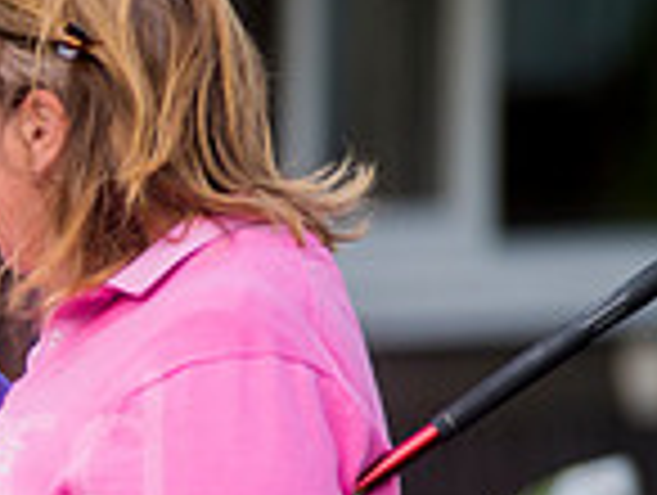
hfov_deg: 1.7
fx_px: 21767
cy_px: 493
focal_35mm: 1145
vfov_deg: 1.3
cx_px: -410
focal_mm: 300
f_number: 4.5
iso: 800
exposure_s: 1/1250
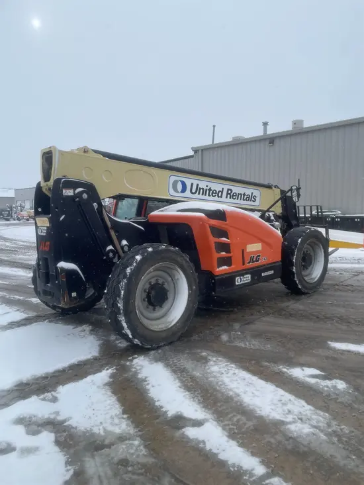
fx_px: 364
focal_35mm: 26
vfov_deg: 67.3
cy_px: 242
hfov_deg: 53.1
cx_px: 182
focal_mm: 4.2
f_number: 1.6
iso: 32
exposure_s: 1/2618
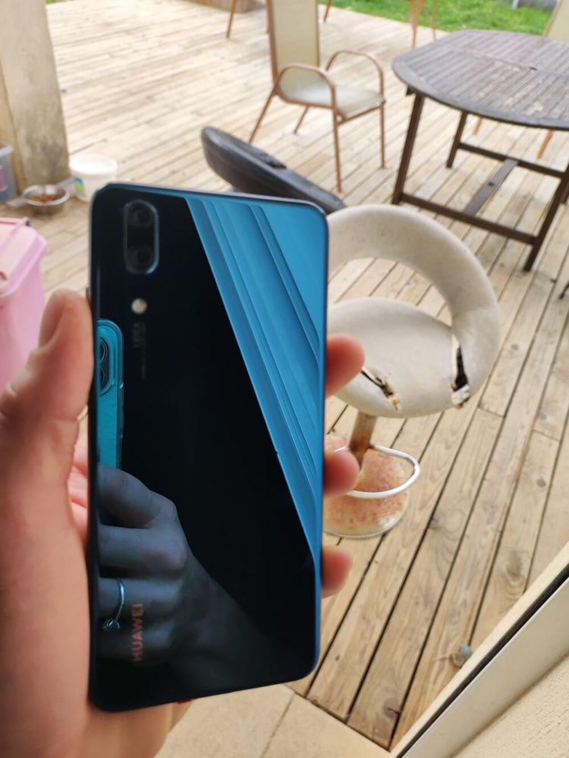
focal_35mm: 25
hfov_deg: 54.9
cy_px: 379
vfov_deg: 69.4
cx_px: 284
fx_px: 548
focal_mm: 4.7
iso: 50
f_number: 1.79
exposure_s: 1/110
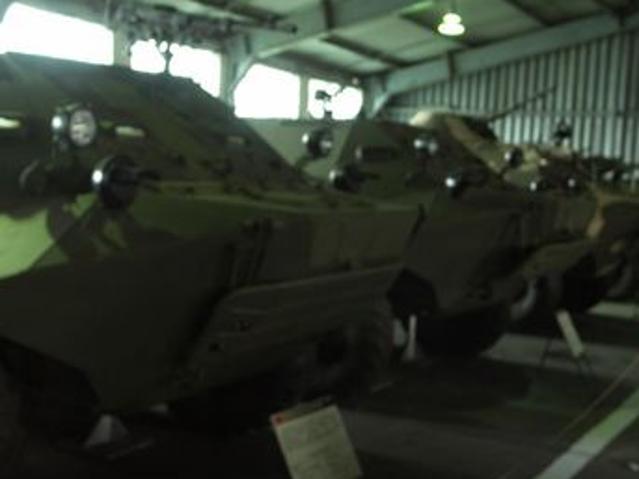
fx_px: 904
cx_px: 343
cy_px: 214
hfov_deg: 38.9
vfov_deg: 29.6
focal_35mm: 49
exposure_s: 1/6
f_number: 3.2
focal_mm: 10.9
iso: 125
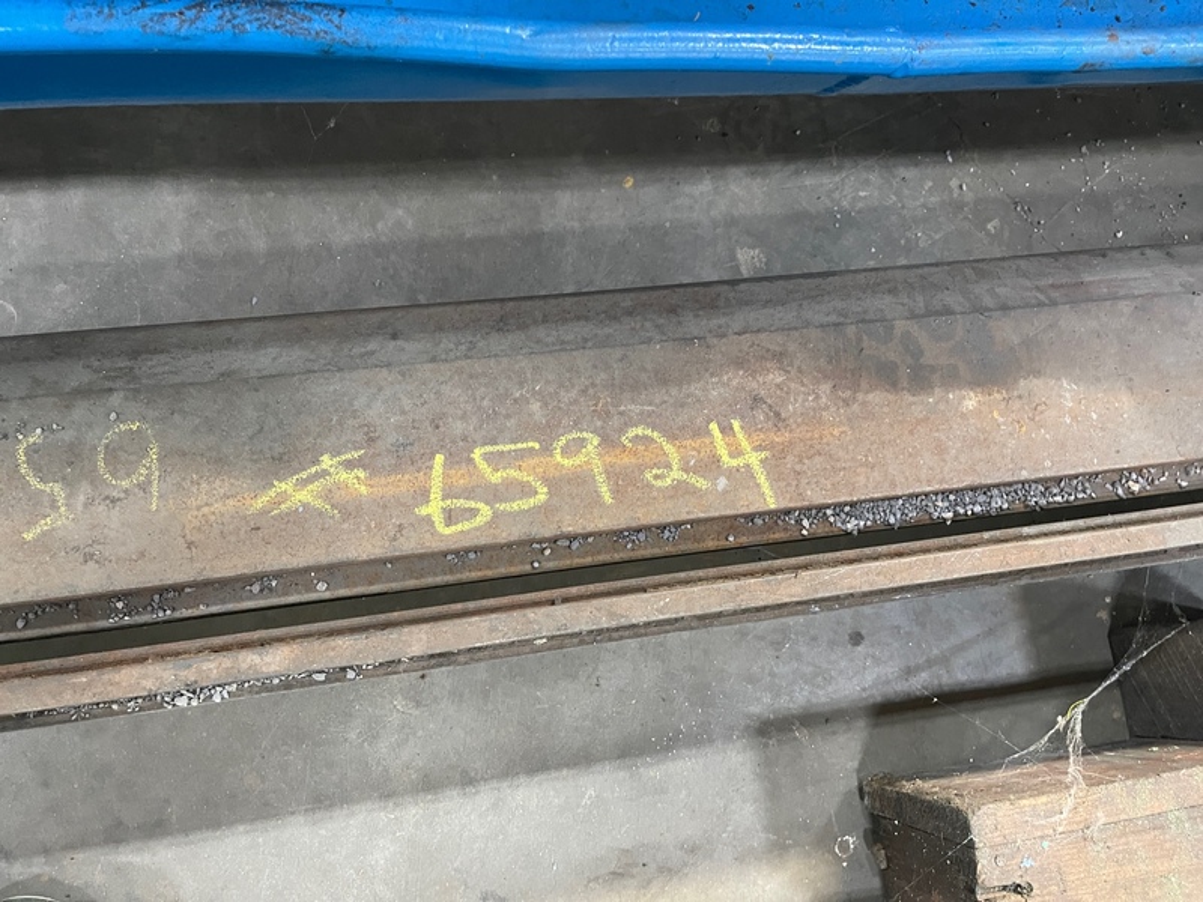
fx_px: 904
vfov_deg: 53.1
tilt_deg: -77.6
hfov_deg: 67.3
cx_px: 602
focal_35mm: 26
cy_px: 451
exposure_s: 1/40
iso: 500
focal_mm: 5.1
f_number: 1.6
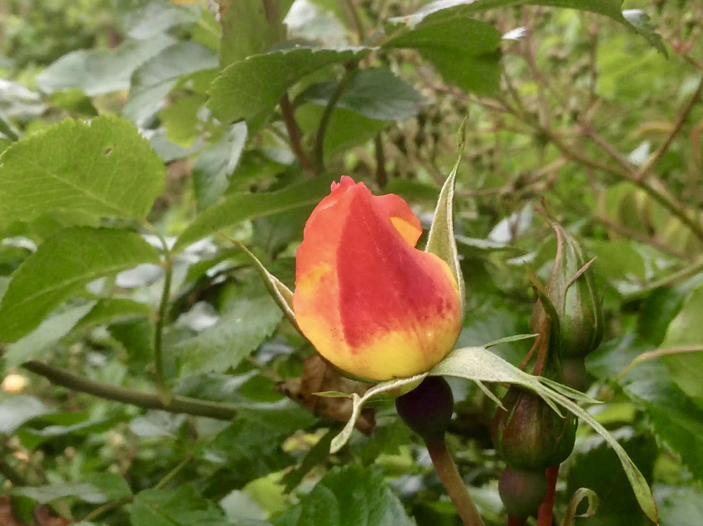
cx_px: 203
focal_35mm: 53
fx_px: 1076
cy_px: 257
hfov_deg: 35.6
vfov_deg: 27.5
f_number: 2.4
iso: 50
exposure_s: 1/120
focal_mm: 4.28
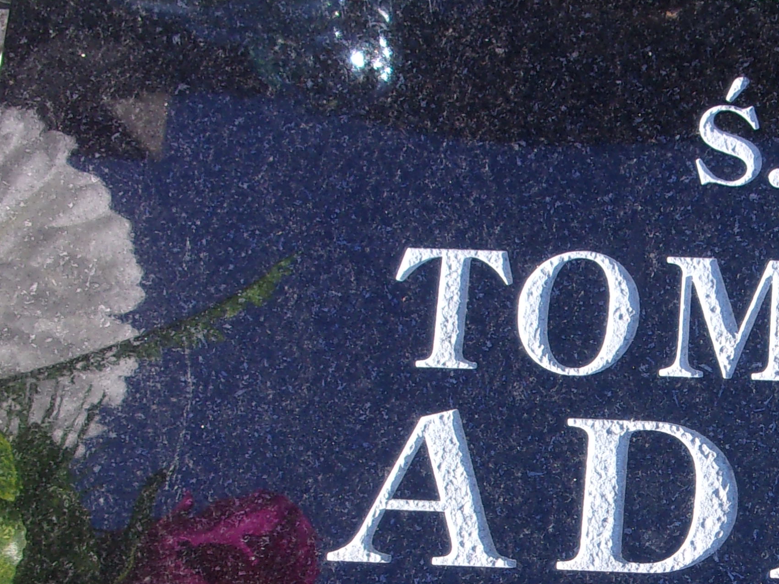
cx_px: 778
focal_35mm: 76
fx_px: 1710
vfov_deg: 18.8
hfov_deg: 24.5
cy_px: 594
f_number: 3.9
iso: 80
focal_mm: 5.1
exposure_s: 1/100
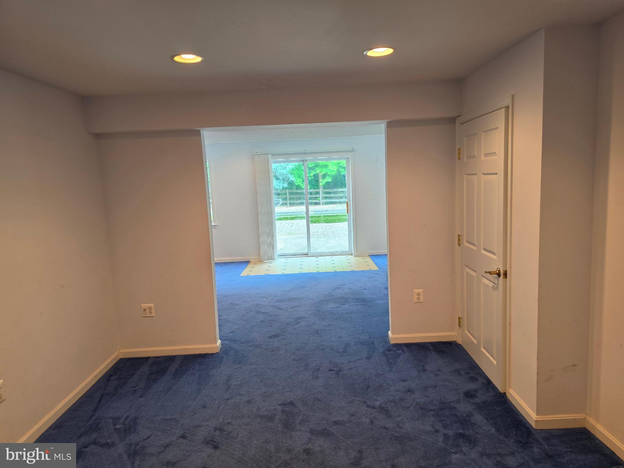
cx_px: 312
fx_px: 415
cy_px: 234
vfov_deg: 58.9
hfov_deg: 73.9
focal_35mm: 23
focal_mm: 6.5
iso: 80
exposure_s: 1/120
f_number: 1.4
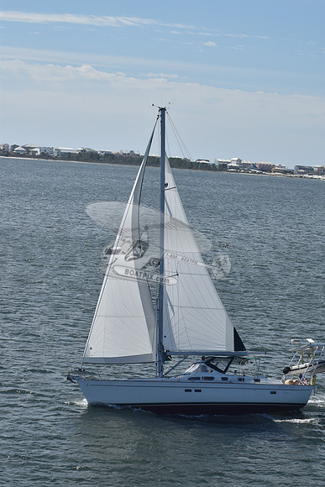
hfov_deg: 13.0
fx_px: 1421
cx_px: 162
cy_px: 244
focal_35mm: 105
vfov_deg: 19.5
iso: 400
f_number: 13
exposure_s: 1/1000
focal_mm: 70
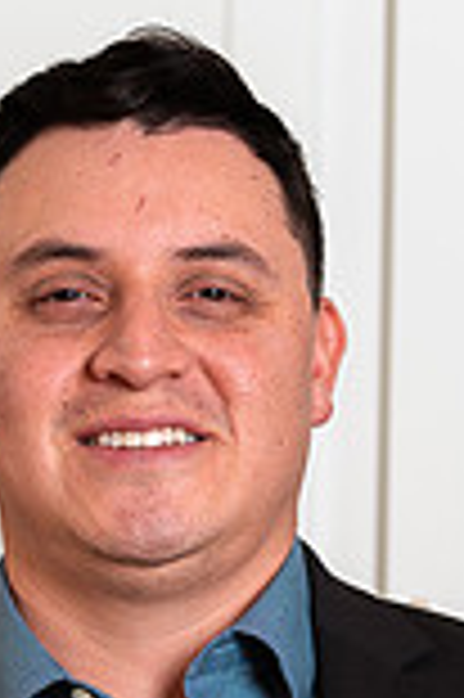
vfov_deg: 8.2
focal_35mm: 247
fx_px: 4786
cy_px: 919
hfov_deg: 5.5
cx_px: 140
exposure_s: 1/160
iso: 50
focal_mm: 85
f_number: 3.2
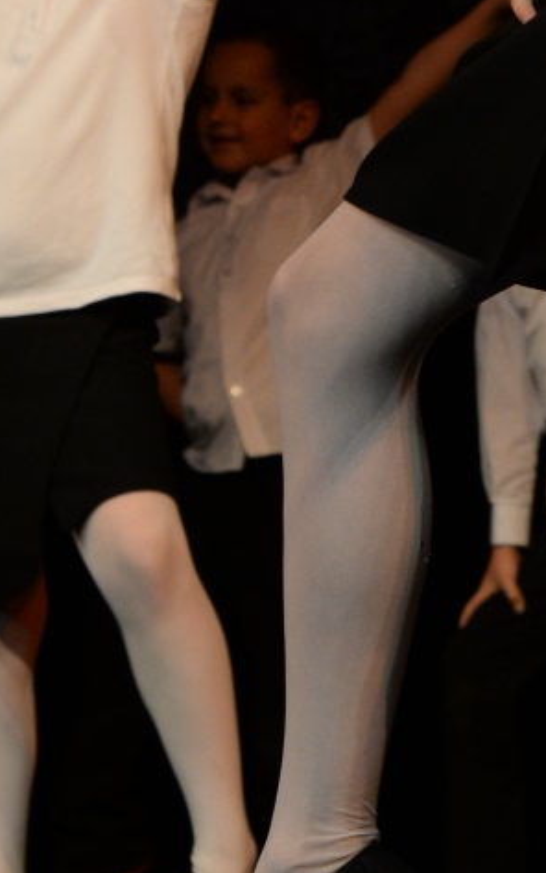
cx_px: 767
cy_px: -325
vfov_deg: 7.3
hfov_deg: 4.6
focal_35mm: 285
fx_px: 6779
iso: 800
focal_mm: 55
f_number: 5.6
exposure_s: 1/100
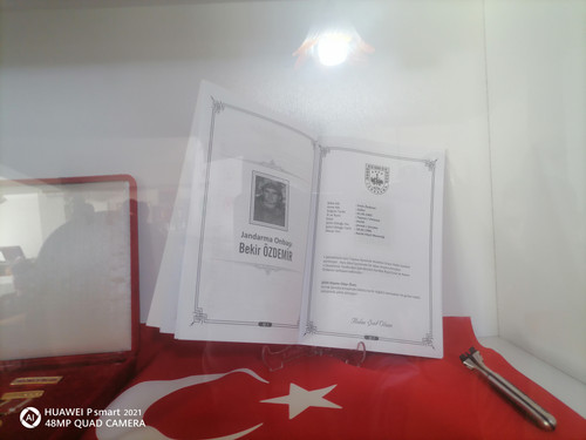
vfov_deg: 53.1
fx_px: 440
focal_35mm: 26
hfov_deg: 67.3
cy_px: 220
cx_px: 293
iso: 160
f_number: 1.8
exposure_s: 1/33.3
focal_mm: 5.4
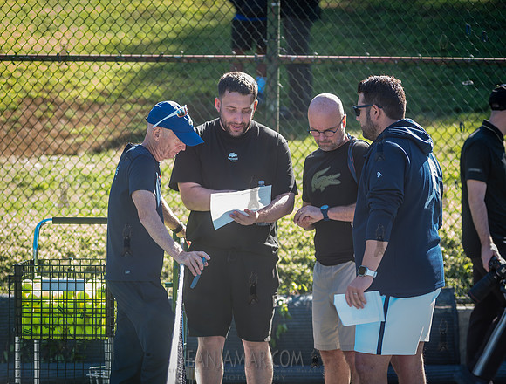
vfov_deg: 9.0
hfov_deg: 11.9
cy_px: 194
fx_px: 2432
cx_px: 244
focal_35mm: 166
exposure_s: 1/160
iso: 200
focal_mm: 135
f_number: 4
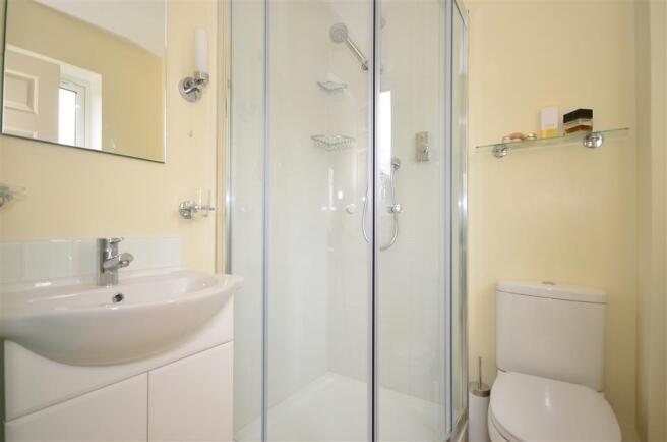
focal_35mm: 17
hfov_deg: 92.6
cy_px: 221
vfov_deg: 69.4
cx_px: 334
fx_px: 319
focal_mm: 11.5
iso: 200
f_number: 5
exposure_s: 1/5
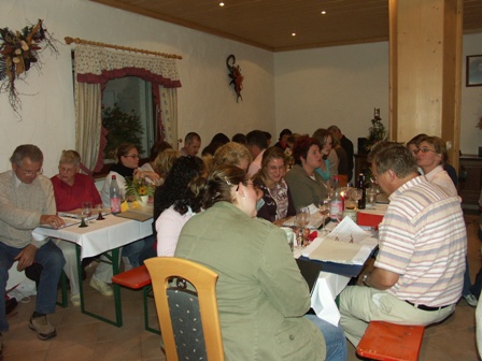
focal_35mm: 22
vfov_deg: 61.1
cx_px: 241
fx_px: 306
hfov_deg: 76.4
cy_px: 180
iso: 200
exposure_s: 1/50
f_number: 2.8
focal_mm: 5.76
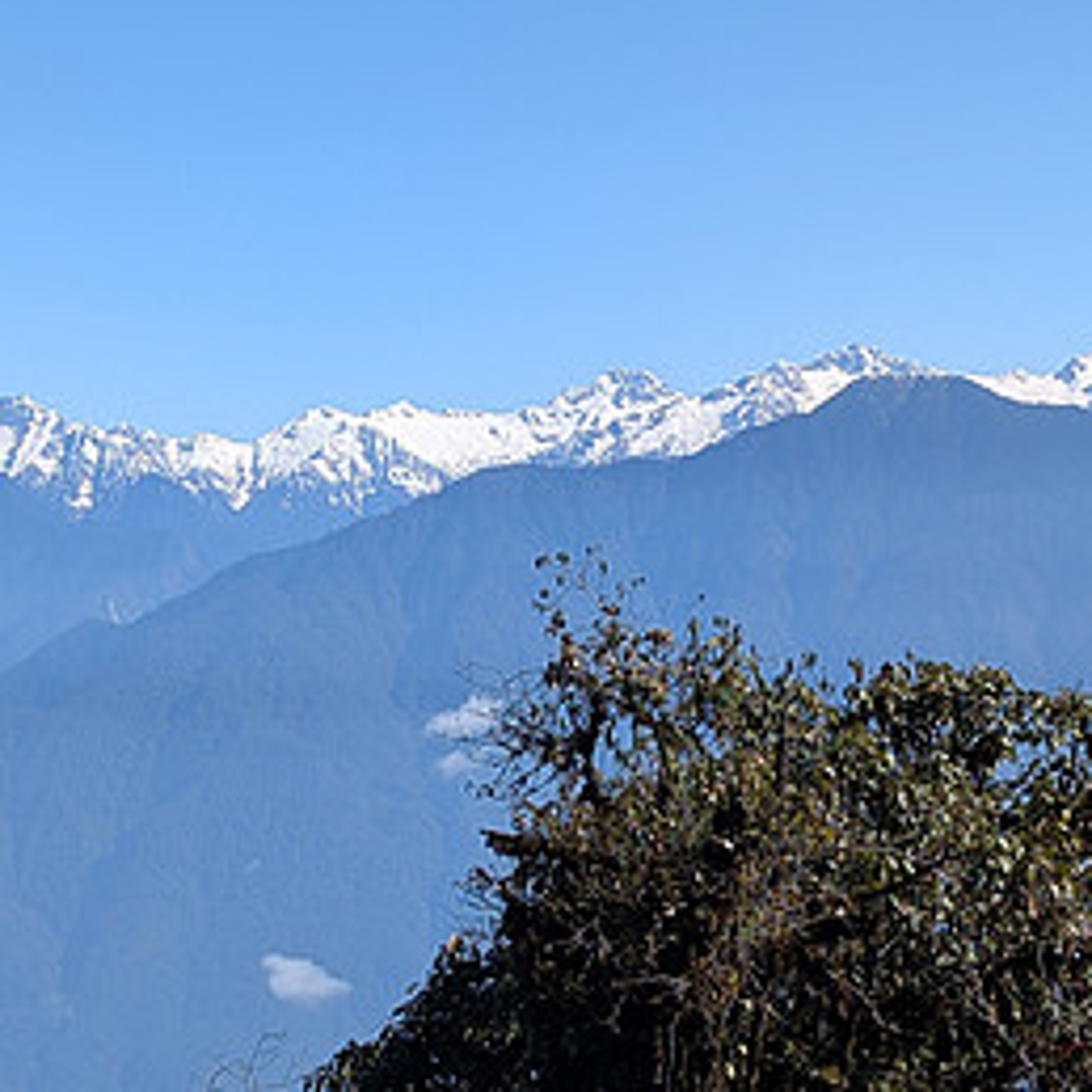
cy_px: 639
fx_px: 3462
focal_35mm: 97
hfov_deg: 17.8
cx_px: 295
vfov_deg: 17.9
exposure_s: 1/1335
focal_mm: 6.9
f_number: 1.68
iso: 21
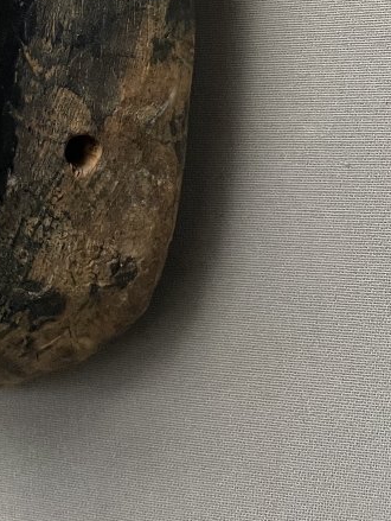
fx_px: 1068
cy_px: -141
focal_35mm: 71
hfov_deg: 19.5
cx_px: -79
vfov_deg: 24.2
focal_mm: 4.2
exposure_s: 1/60
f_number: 1.6
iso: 250
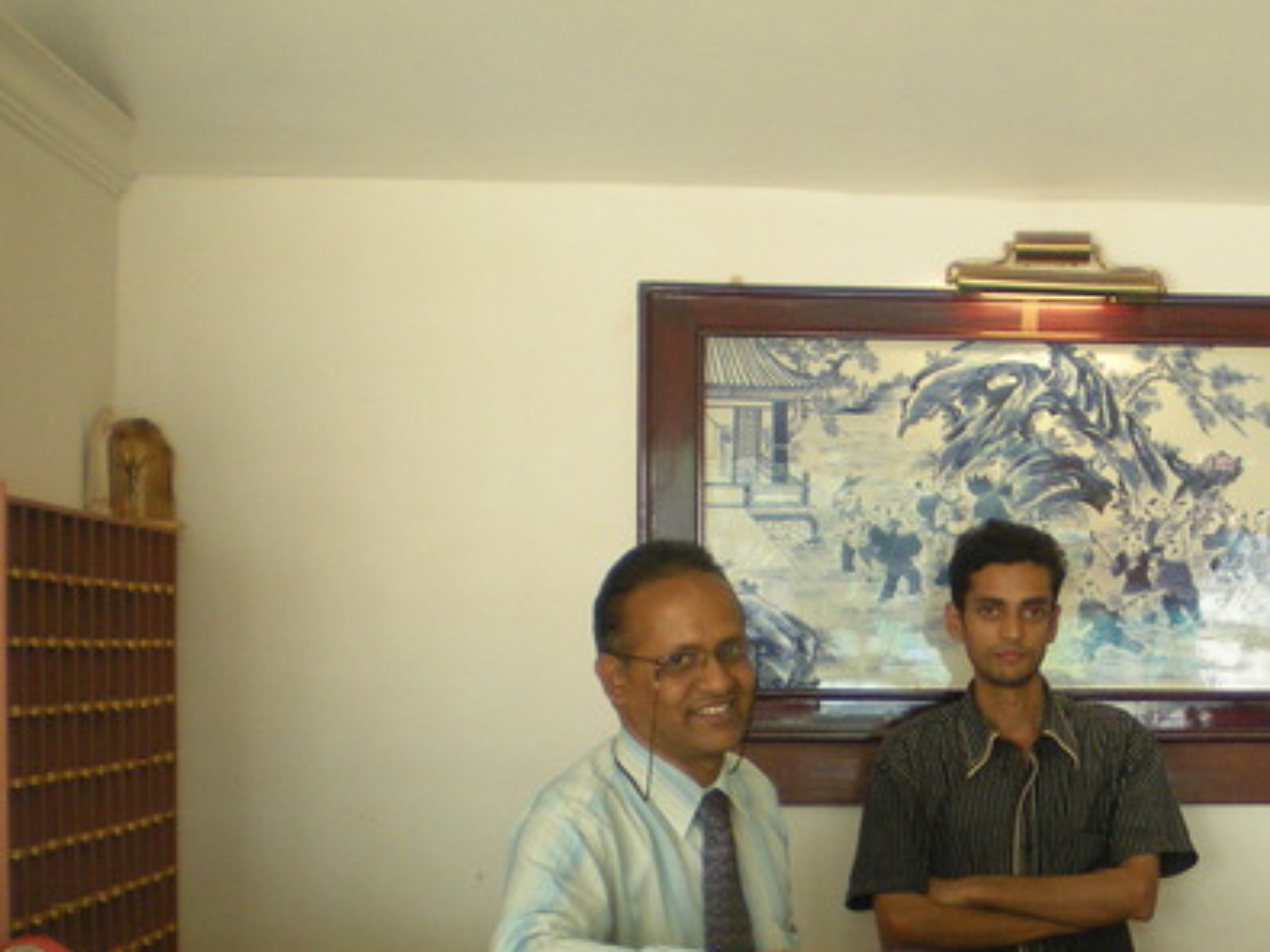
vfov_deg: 19.0
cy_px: 746
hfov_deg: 24.4
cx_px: 1209
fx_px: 2824
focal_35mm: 77
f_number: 3.1
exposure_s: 1/59
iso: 154
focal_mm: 6.3
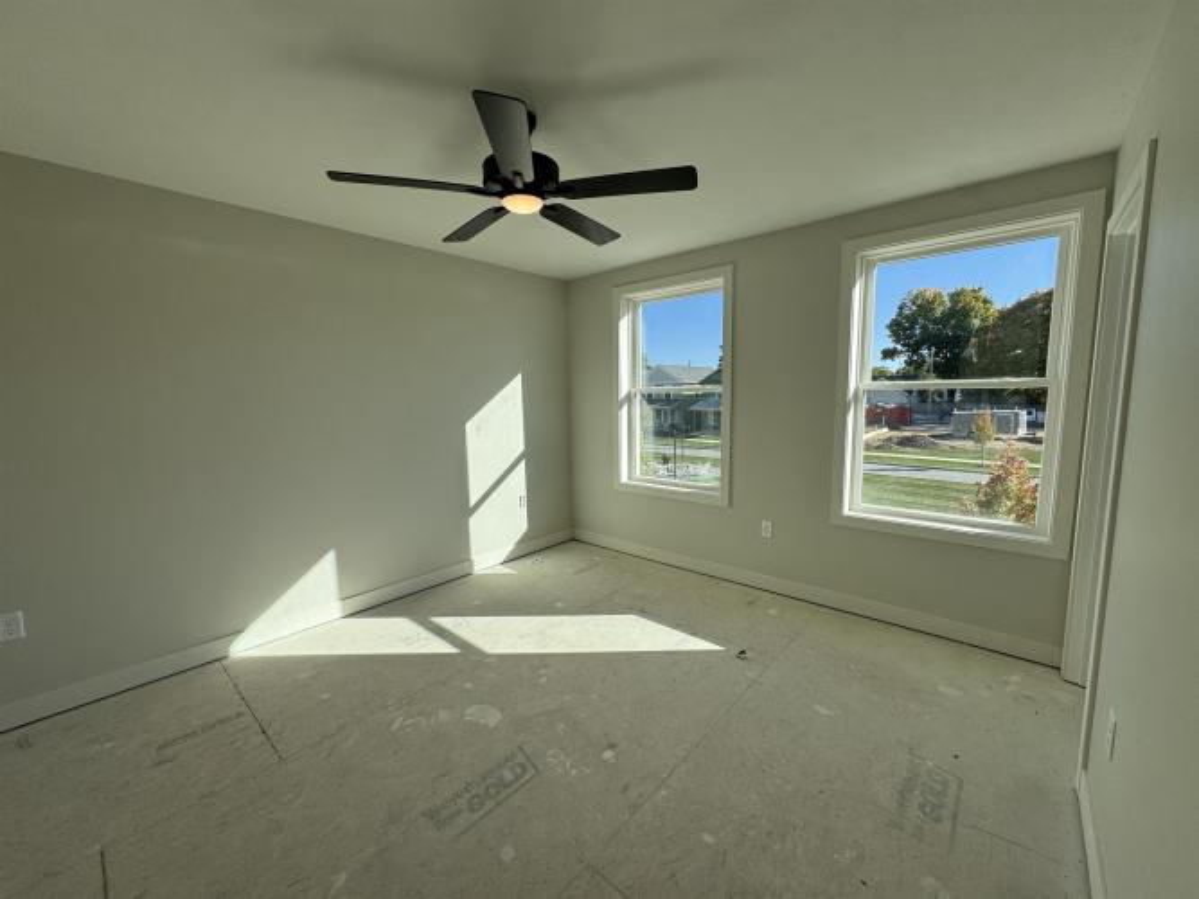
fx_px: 485
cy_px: 450
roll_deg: +1.9
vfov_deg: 85.7
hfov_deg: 102.1
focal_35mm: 14
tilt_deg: -7.6
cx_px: 600
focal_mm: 2.22
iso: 50
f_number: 2.2
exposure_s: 1/1034
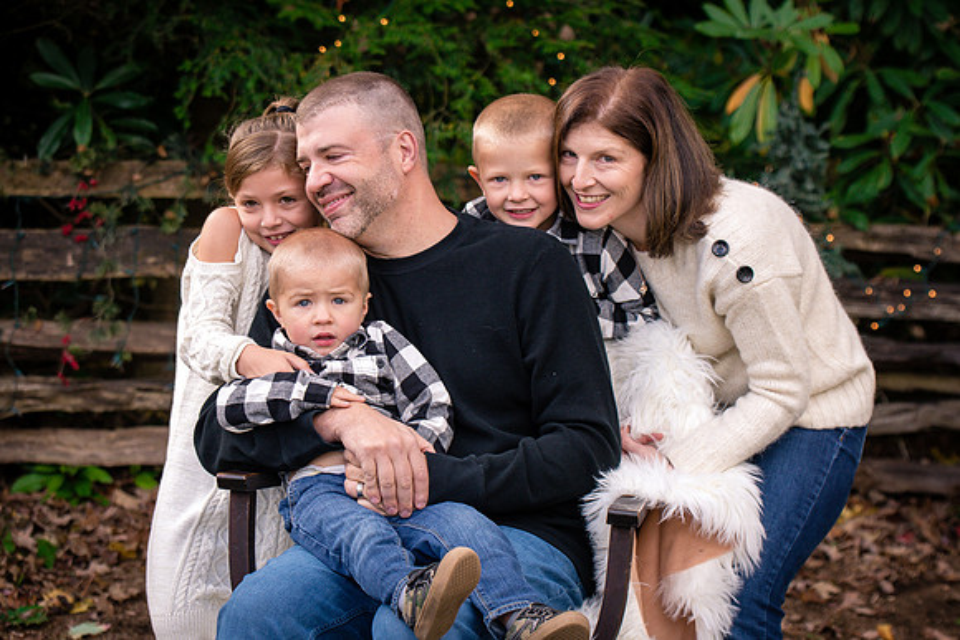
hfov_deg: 21.2
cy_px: 346
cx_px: 555
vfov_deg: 14.2
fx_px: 2568
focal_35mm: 96
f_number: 3.5
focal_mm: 75
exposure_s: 1/1000
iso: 400
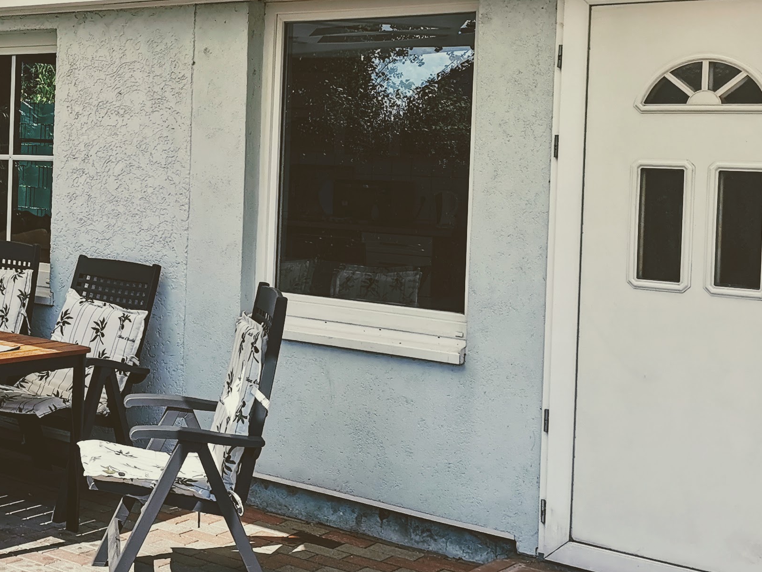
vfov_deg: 23.9
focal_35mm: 61
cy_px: 169
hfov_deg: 29.6
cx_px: -2
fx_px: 1343
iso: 50
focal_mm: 5.56
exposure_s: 1/6803
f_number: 1.6
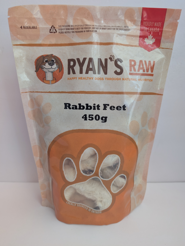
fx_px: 171
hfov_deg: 56.9
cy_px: 123
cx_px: 92
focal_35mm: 24
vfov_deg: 71.5
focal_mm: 6.9
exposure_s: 1/24.3
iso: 43
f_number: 1.68
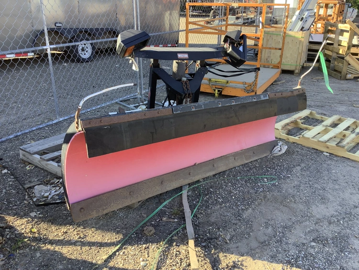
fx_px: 322
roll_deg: -1.1
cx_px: 180
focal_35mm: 31
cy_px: 135
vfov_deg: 45.5
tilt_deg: -22.5
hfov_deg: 58.3
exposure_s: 1/120
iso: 25
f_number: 2.4
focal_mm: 3.3
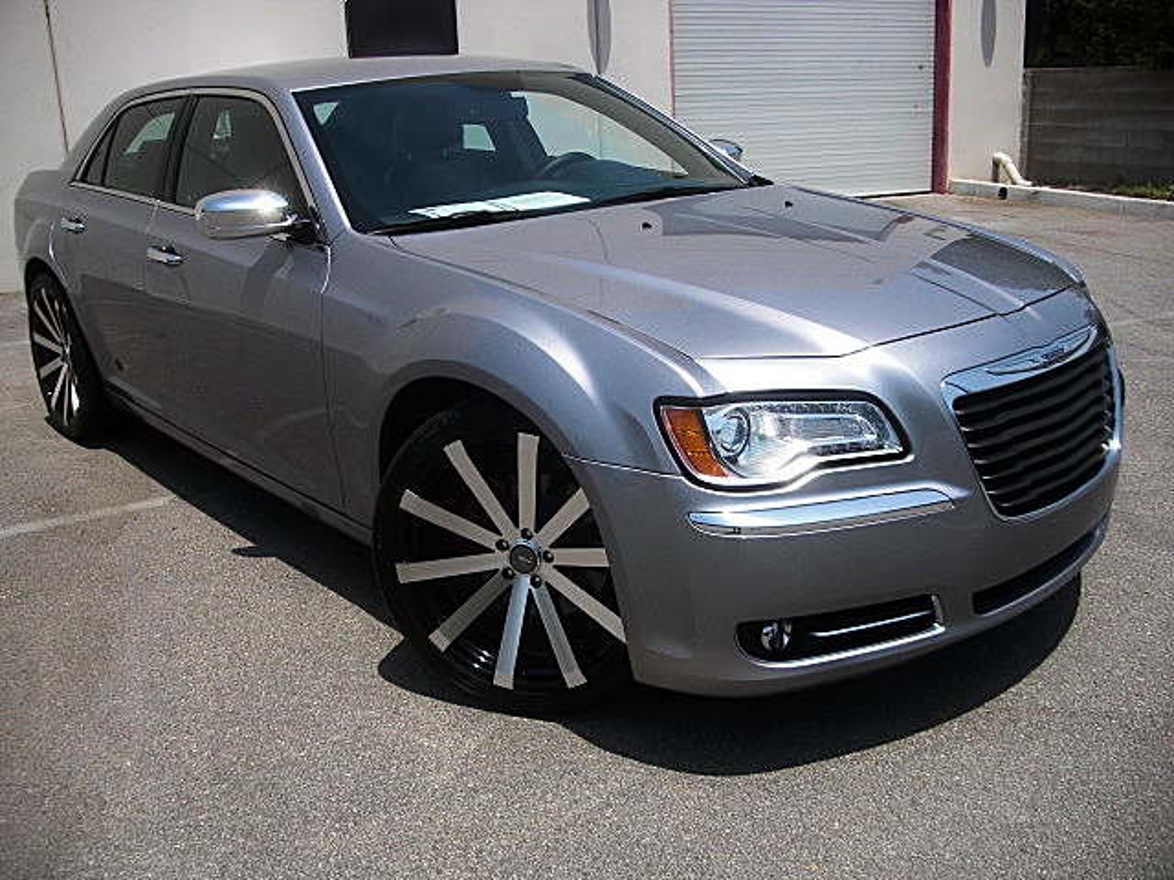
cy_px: 440
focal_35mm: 36
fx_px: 1221
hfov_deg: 51.4
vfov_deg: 39.7
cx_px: 587
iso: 50
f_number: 2.8
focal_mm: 6.3
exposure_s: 1/1000
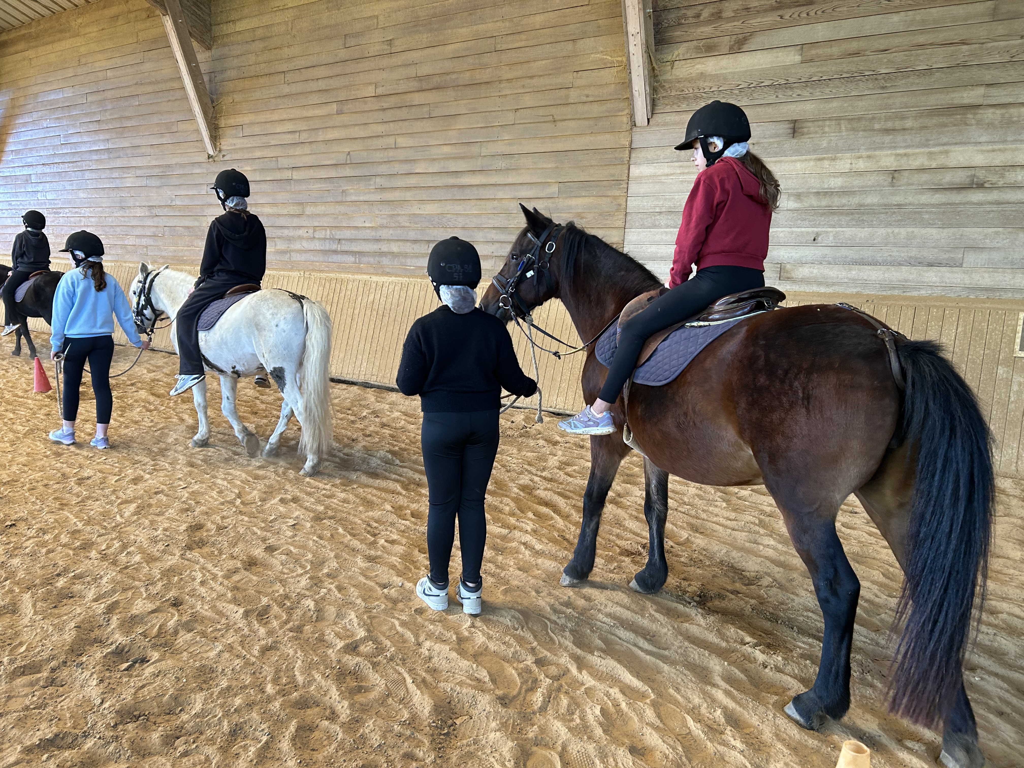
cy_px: 384
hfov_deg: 67.3
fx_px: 769
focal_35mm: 26
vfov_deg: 53.1
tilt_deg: -8.1
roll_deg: -2.1
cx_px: 512
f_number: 1.5
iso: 125
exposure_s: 1/68
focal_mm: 5.7
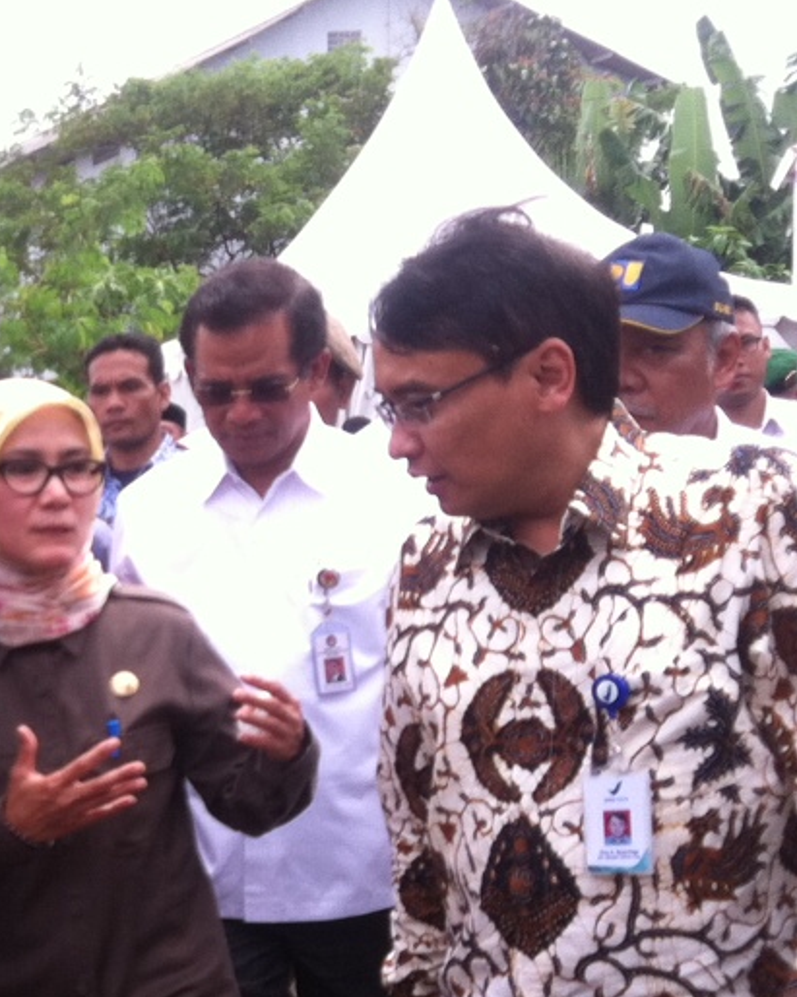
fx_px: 2536
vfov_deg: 21.9
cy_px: 799
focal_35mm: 86
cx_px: -303
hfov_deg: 16.6
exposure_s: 1/402
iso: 80
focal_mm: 3.85
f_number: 2.8
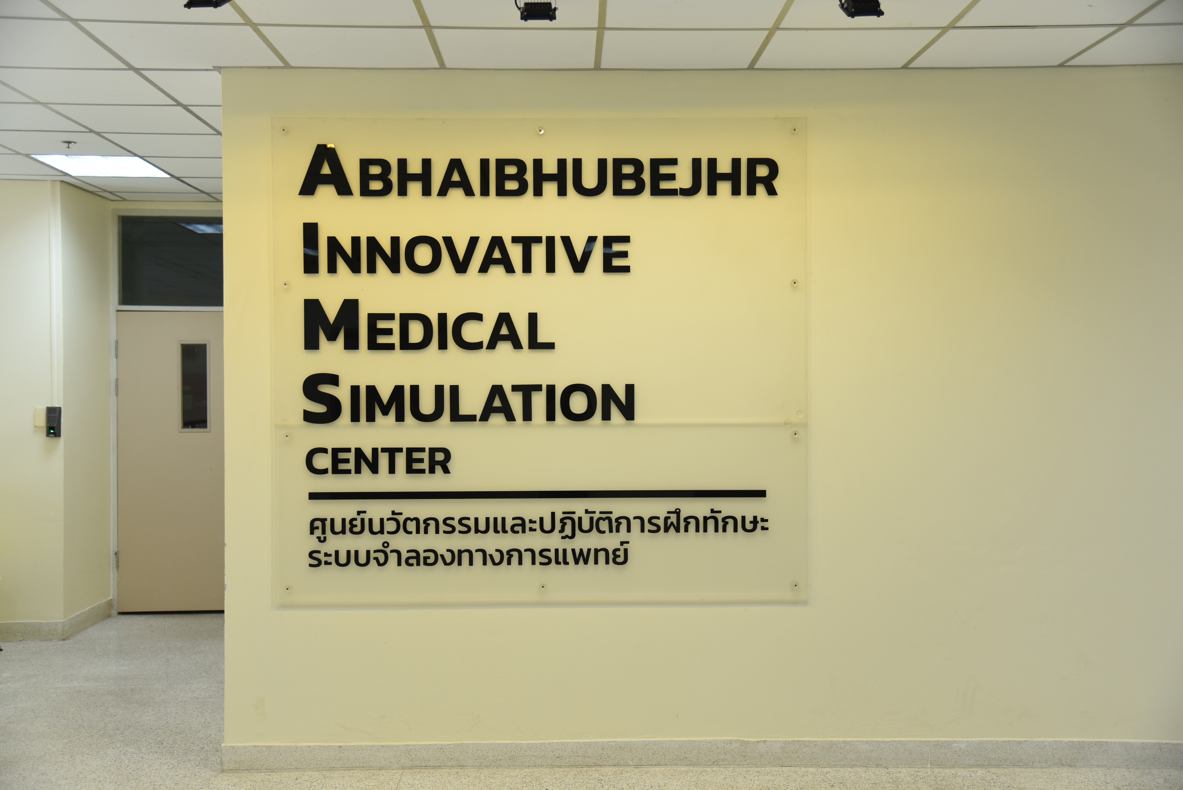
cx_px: 592
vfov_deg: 35.1
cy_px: 395
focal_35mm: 38
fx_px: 1249
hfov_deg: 50.7
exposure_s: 1/160
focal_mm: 38
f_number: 4
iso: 800
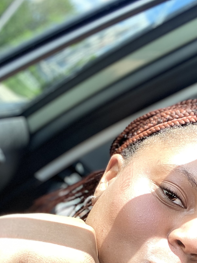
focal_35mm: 58
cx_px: 148
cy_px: 240
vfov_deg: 31.6
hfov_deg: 24.9
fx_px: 440
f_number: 2.2
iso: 64
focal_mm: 2.71
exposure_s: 1/122
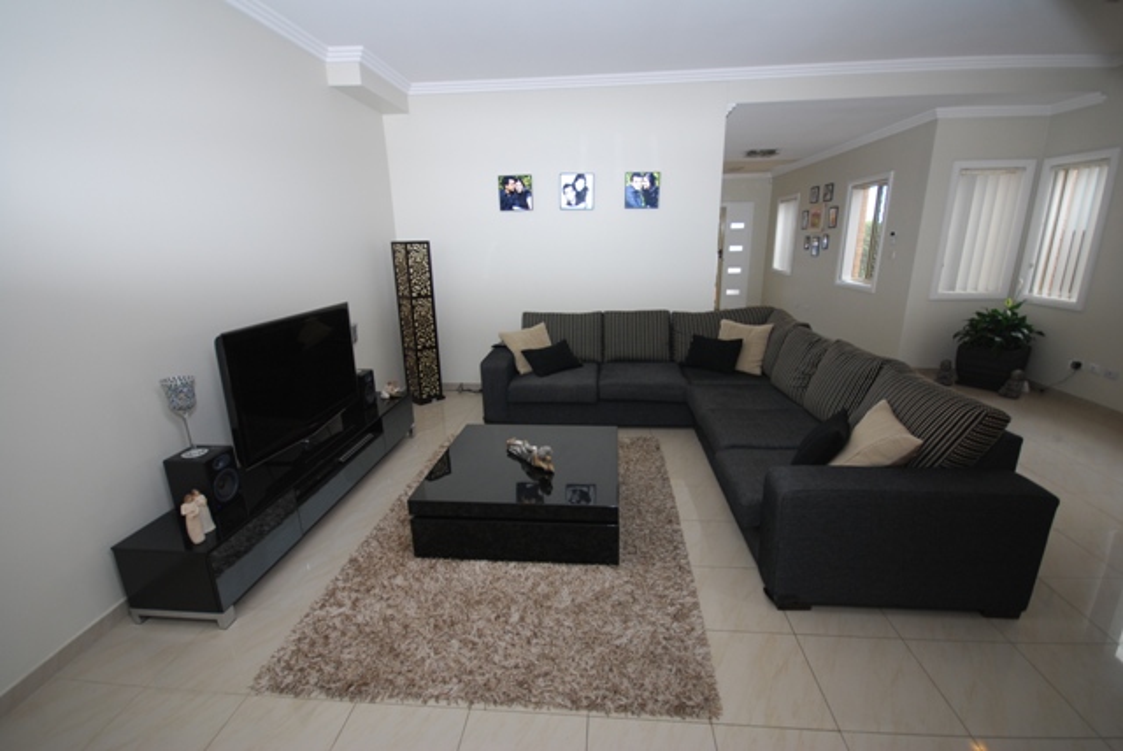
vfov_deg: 77.4
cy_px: 376
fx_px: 468
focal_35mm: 15
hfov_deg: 100.3
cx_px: 562
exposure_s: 1/60
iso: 200
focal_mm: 10
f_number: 4
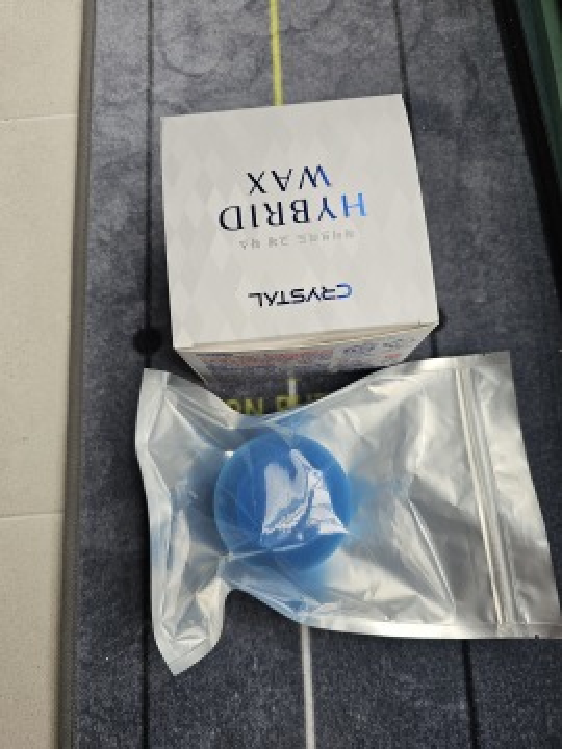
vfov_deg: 73.9
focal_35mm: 23
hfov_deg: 58.9
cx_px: 281
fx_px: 498
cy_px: 374
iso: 50
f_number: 1.7
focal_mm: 6.3
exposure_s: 1/207
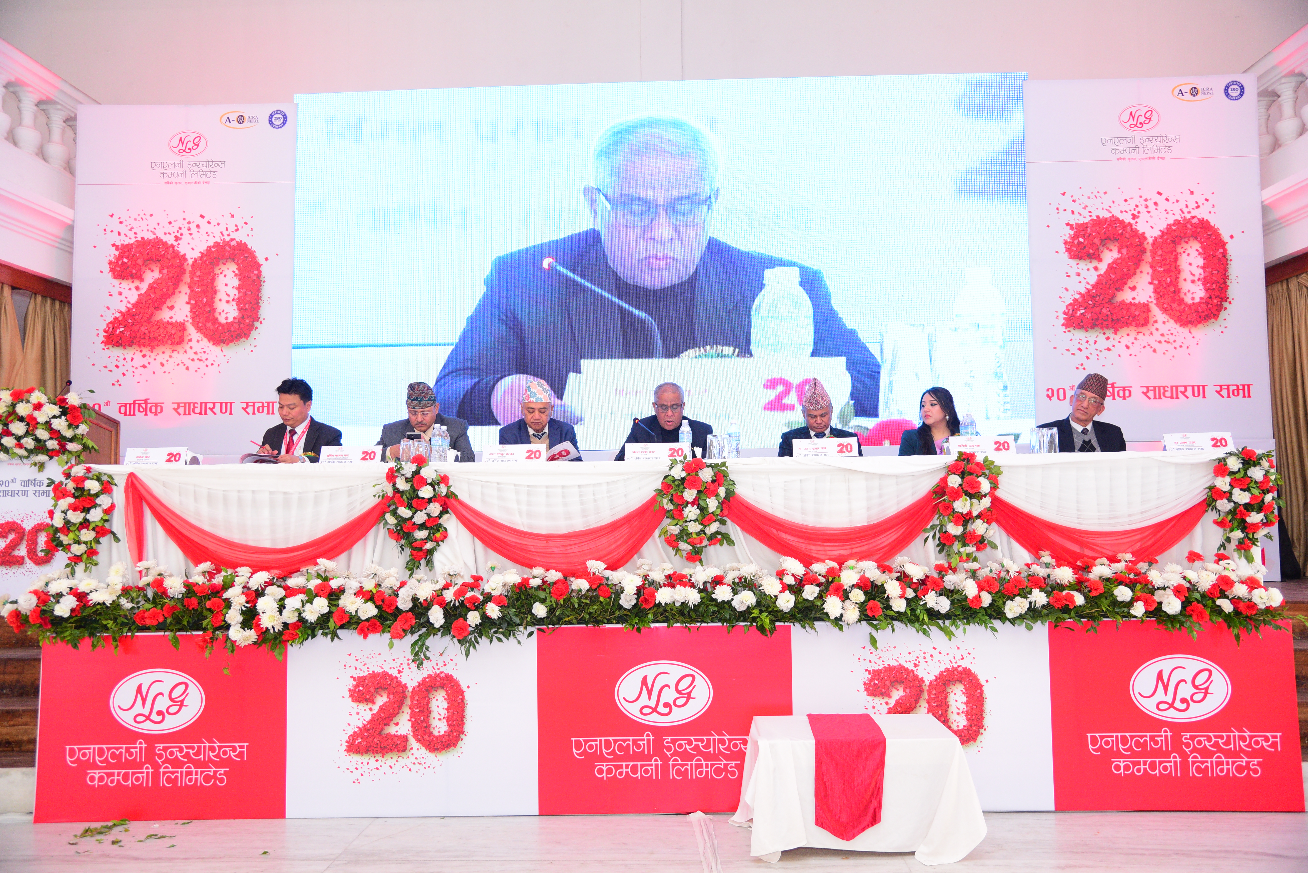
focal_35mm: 30
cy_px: 436
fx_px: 1090
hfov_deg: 61.9
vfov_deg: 43.6
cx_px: 654
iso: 1600
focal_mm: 30
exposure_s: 1/160
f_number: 4
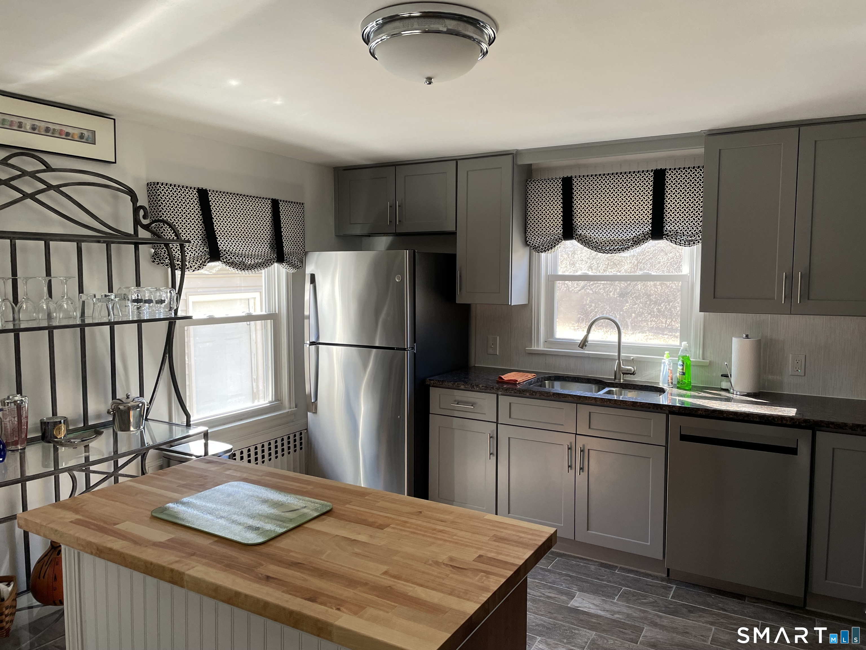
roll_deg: +0.3
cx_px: 433
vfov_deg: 53.1
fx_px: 650
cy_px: 325
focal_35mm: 26
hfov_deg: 67.3
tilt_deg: -4.9
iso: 100
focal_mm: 4.2
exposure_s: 1/121
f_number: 1.6
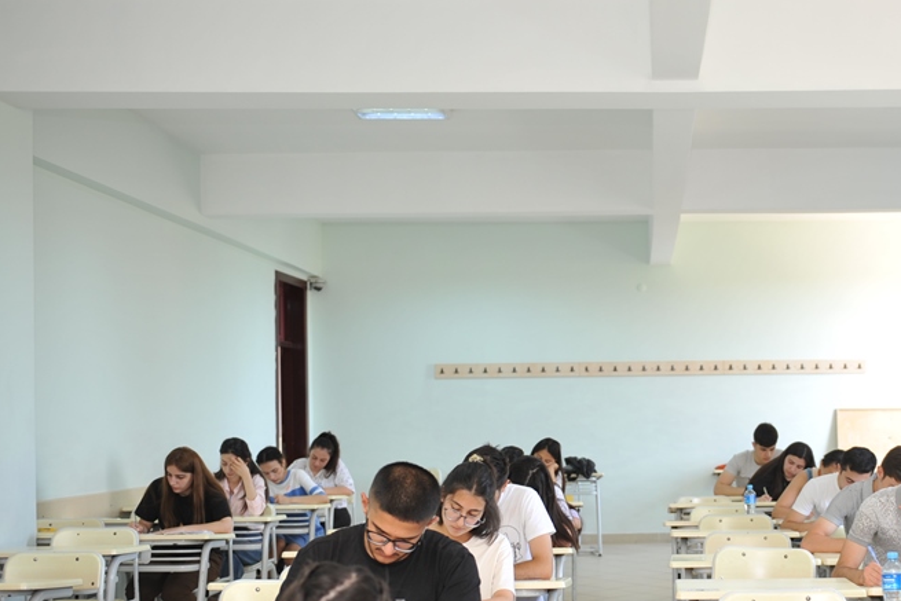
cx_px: 670
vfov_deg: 26.8
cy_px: 406
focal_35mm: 50
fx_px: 1252
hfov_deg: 38.6
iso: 320
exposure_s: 1/60
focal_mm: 32
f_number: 2.8
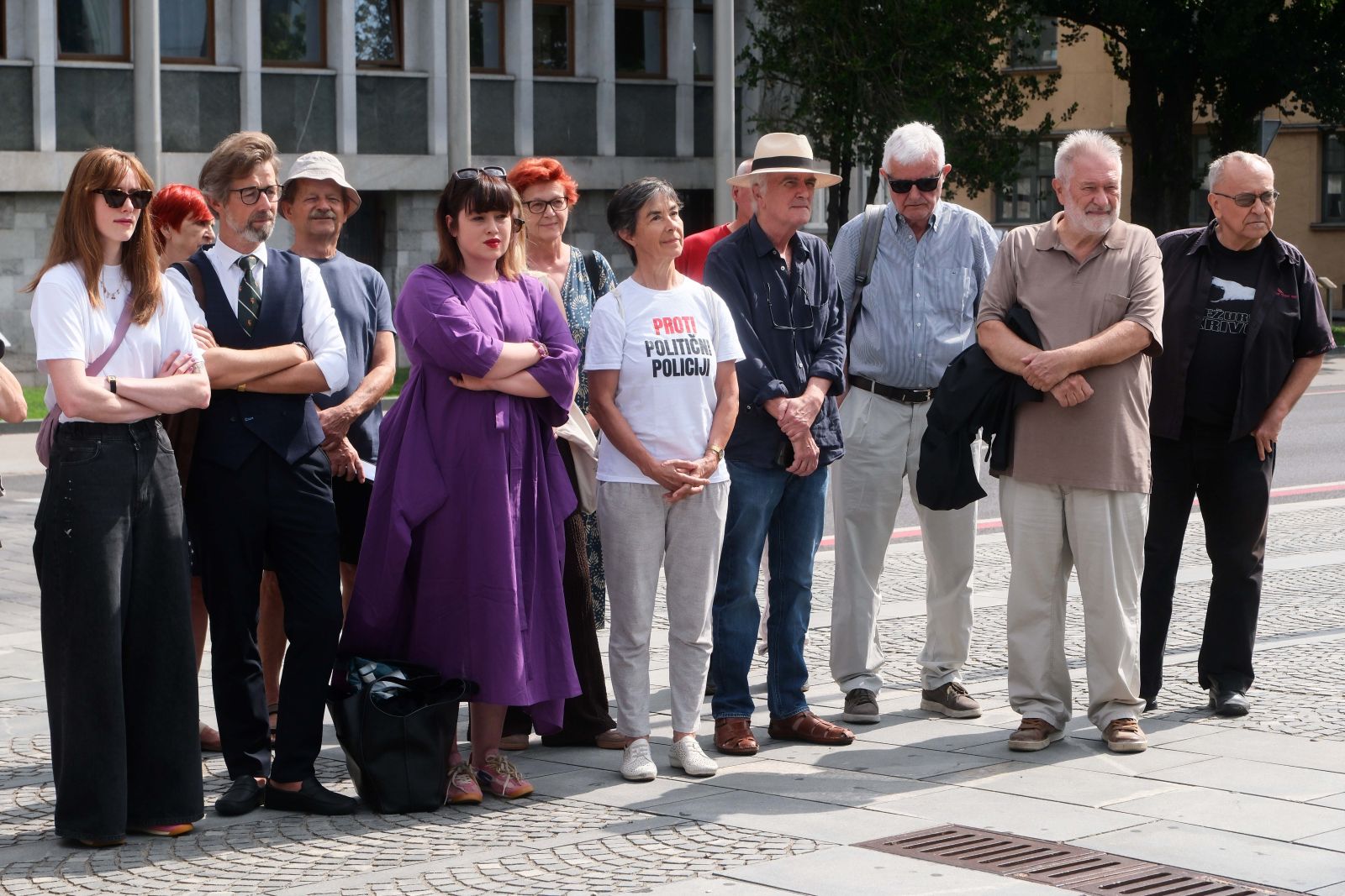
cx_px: 672
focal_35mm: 80
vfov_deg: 17.1
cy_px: 448
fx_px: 2989
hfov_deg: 25.4
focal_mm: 53.2
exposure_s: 1/1300
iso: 640
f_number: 6.3
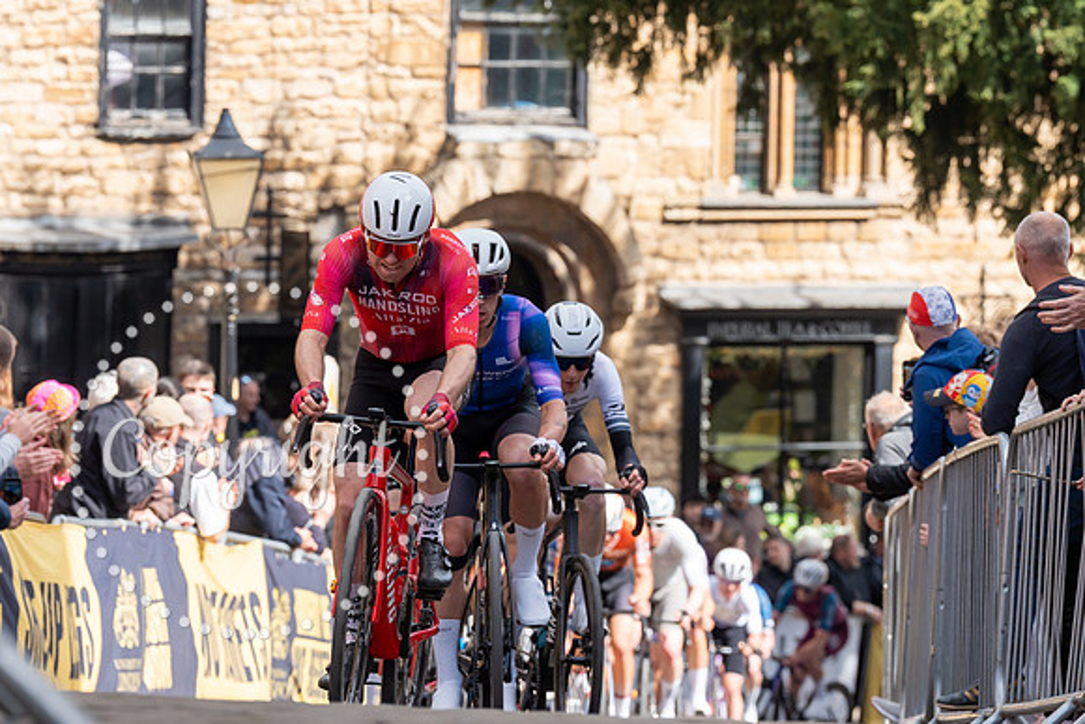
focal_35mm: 279
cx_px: 589
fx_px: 8406
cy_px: 117
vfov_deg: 4.9
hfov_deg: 7.4
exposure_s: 1/1000
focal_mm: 162
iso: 400
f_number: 5
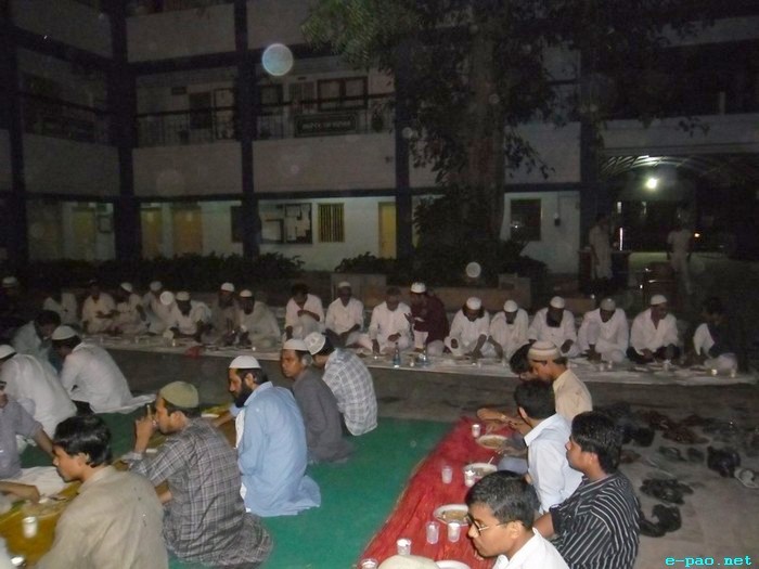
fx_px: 592
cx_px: 380
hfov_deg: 65.3
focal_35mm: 27
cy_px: 284
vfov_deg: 51.4
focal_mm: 4.9
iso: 400
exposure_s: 1/45
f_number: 3.5
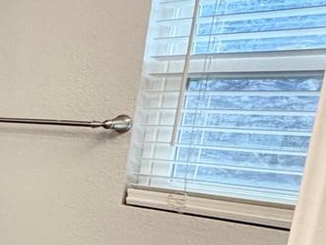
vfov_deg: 21.5
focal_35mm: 67
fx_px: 631
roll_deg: +0.0
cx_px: -303
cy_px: 221
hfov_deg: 19.3
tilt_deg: -10.8
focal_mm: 2.22
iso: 250
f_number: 2.2
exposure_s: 1/60
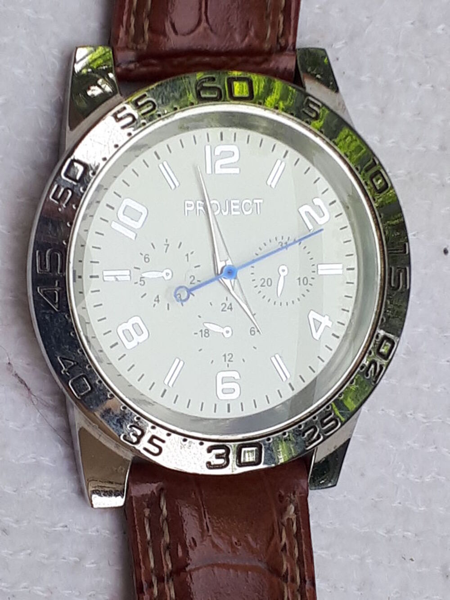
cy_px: 300
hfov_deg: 51.4
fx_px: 468
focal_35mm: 27
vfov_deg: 65.3
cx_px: 225
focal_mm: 3.6
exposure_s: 1/257
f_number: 1.9
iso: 40
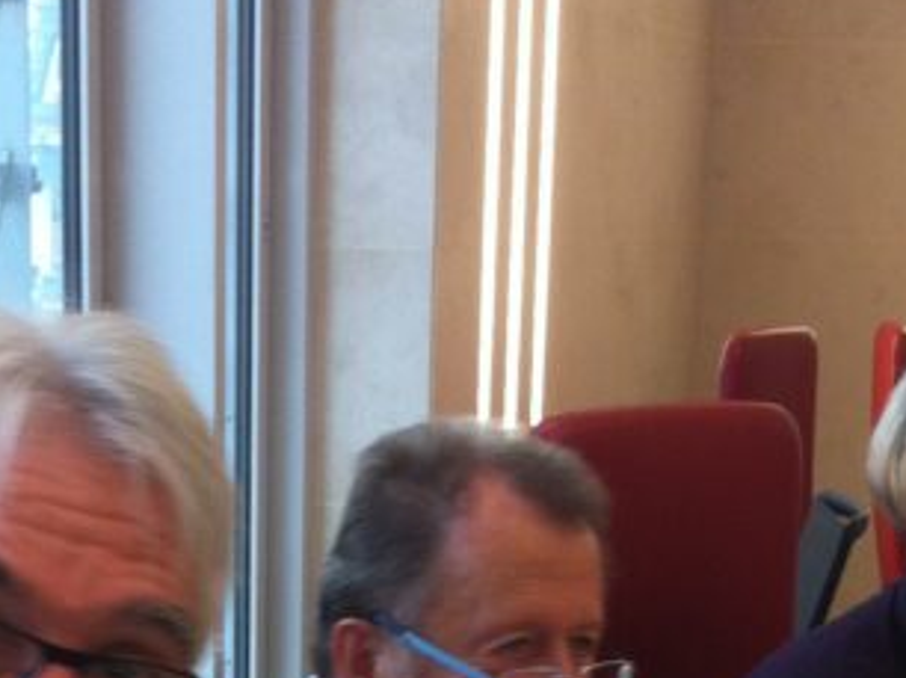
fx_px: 3060
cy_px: 1098
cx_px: 416
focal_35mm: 117
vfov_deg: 11.9
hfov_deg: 16.8
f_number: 2.8
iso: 80
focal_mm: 3.85
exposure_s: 1/24
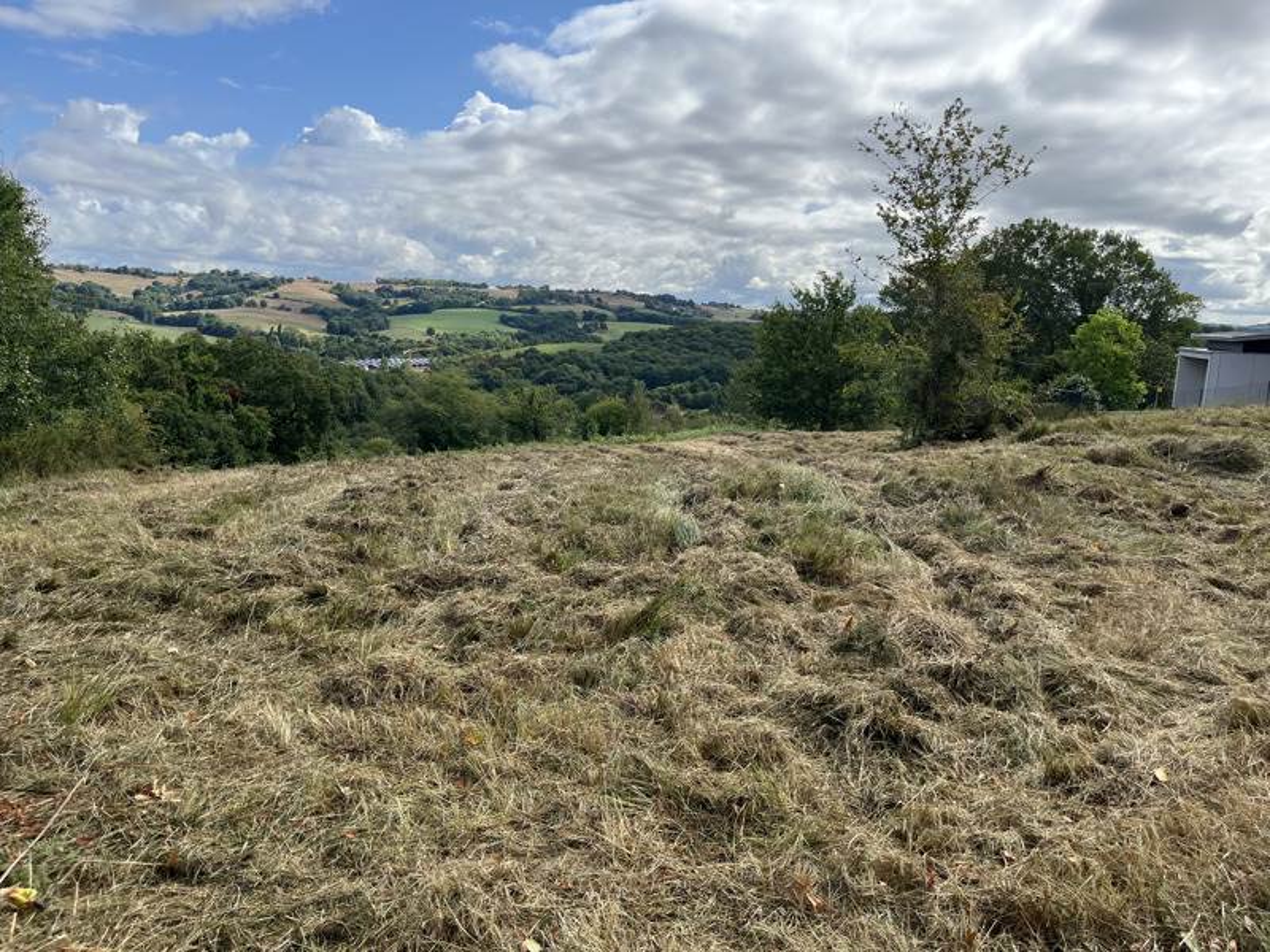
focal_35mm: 26
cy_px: 476
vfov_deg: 53.1
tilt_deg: -10.5
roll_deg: -2.0
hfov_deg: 67.3
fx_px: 954
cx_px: 635
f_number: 1.6
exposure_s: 1/3521
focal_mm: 5.1
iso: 50
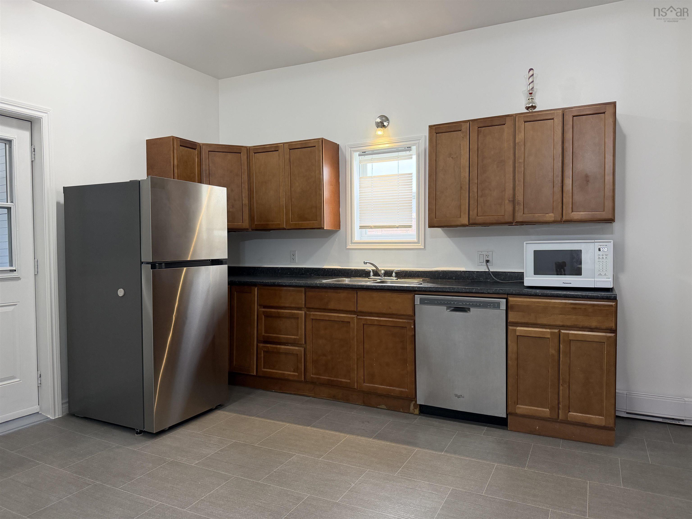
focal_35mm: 24
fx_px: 480
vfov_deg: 56.8
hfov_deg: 71.6
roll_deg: +1.0
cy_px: 260
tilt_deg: -1.6
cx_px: 346
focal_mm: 6.76
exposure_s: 1/60
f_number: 1.78
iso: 200
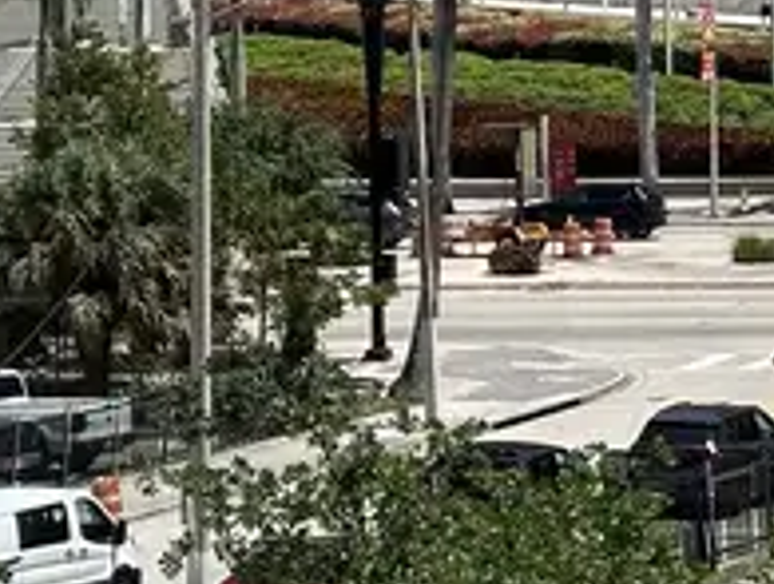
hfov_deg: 8.7
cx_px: 1207
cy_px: -296
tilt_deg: +1.5
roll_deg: +0.6
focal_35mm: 221
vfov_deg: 6.7
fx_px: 4951
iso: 64
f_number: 1.78
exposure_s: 1/5882
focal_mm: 6.86
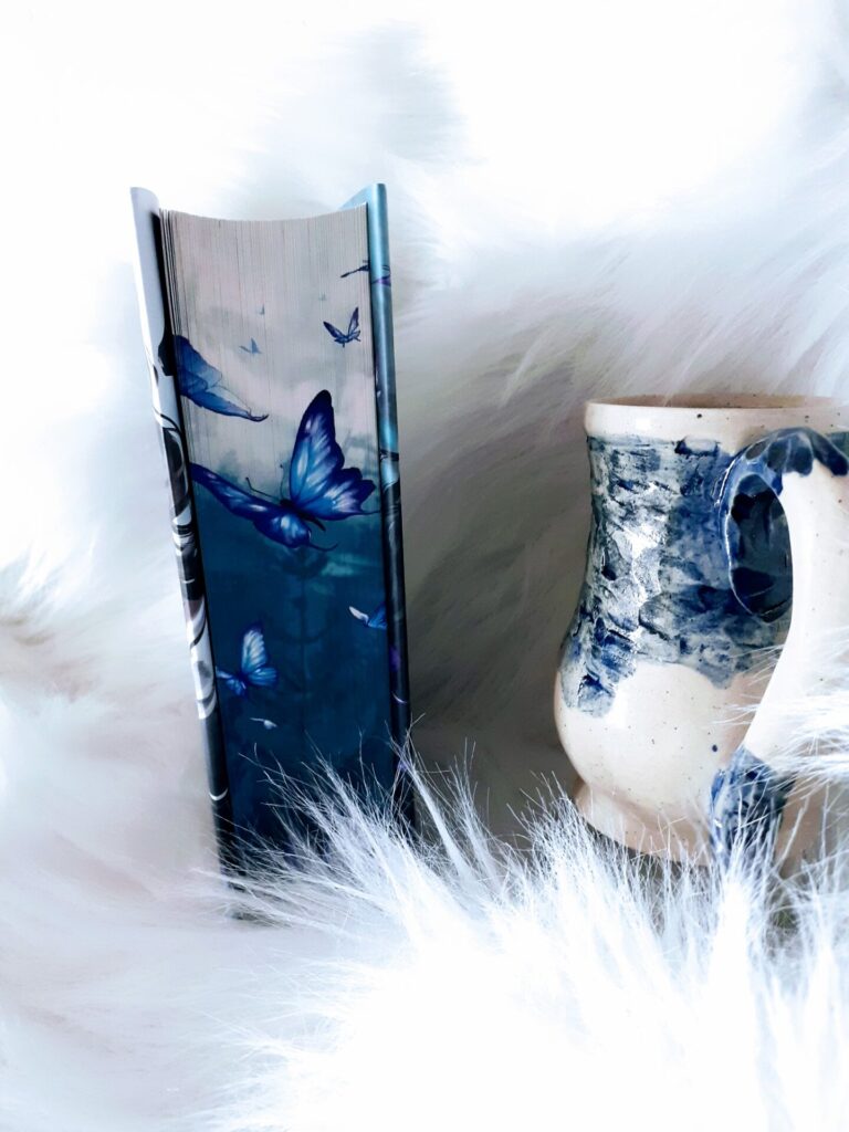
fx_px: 883
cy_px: 566
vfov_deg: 65.3
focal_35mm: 27
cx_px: 424
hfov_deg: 51.4
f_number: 1.9
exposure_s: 1/25
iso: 250
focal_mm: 3.6
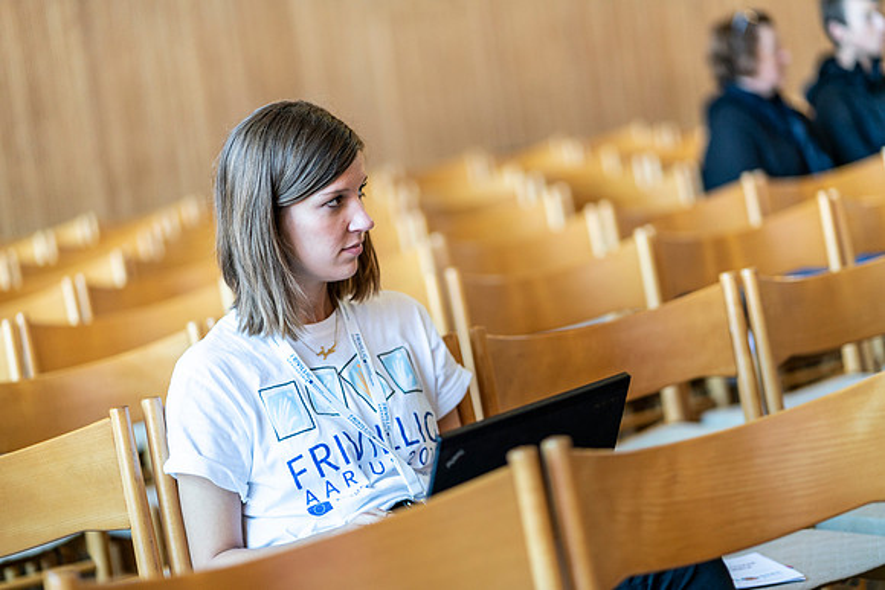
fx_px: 2090
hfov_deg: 23.9
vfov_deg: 16.1
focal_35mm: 85
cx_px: 442
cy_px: 295
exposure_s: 1/250
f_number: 1.8
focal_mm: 85
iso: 640
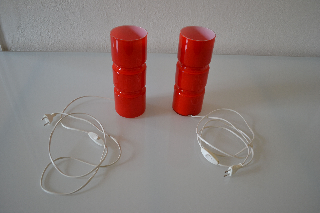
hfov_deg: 61.9
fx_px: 267
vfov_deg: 43.6
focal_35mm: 30
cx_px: 160
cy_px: 106
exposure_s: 1/30
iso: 400
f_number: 3.8
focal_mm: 20
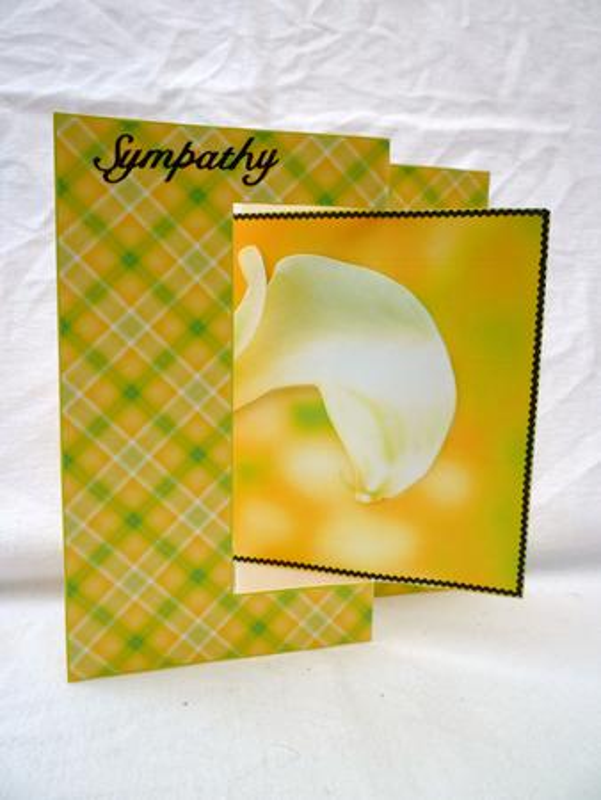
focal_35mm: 29
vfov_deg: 61.6
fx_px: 671
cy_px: 400
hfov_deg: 48.3
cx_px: 300
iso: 80
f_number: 3.3
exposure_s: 1/30
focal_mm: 5.2
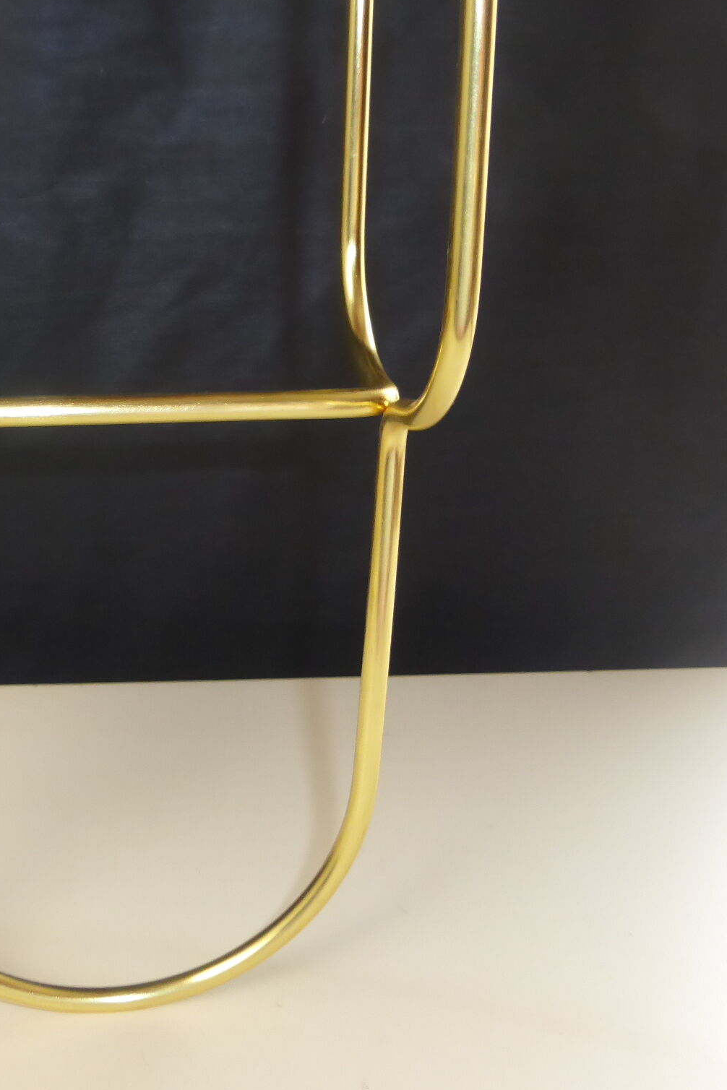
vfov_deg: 41.1
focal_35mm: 48
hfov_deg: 27.0
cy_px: 538
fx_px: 1454
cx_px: 62
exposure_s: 1/60
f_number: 3.7
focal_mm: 6.1
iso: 400
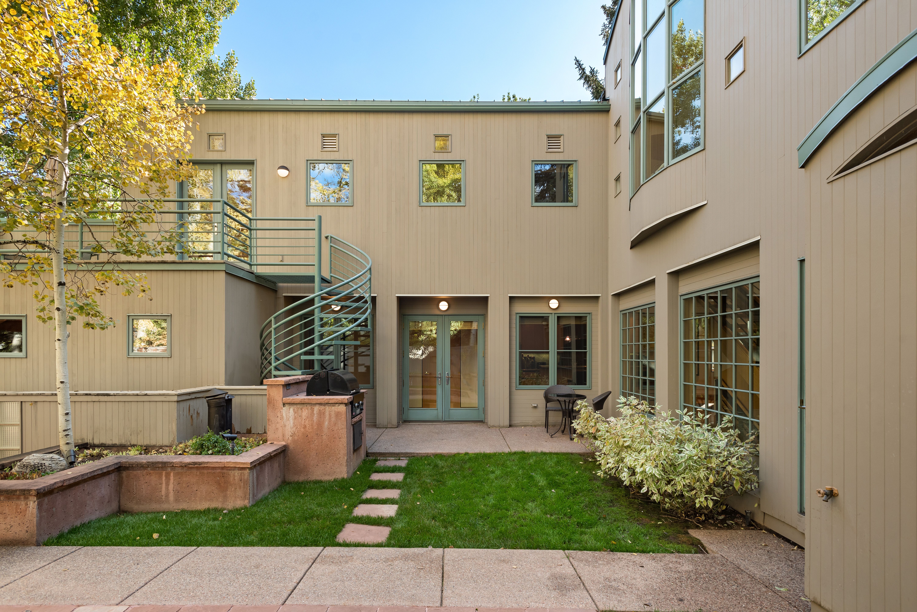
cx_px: 458
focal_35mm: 19
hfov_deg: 86.9
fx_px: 484
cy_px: 306
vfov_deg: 64.6
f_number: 7.1
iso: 400
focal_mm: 19
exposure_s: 1/40
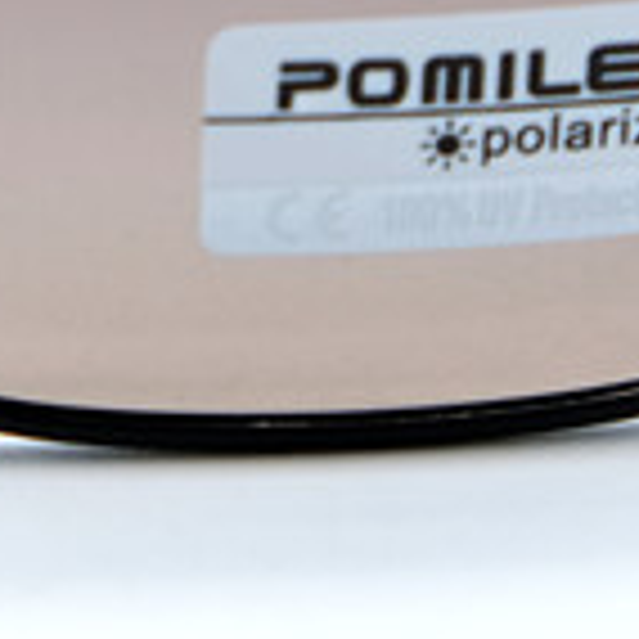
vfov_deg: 4.5
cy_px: -486
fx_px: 8020
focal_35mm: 384
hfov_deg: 4.5
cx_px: -734
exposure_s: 1/110
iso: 160
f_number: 5.6
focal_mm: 42.5
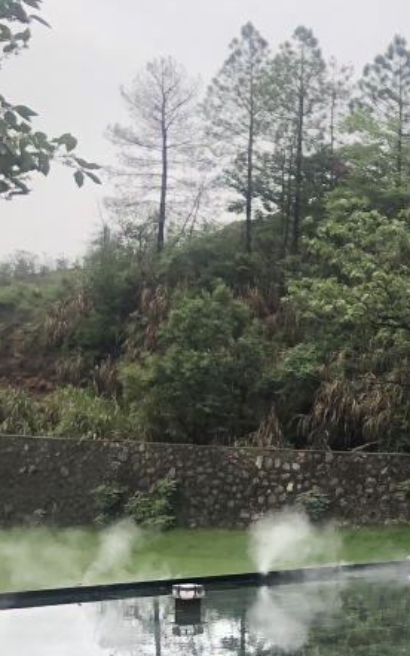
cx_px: 943
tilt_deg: -4.2
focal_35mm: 94
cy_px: 496
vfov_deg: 21.9
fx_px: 1682
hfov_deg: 11.7
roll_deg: -2.0
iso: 20
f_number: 1.8
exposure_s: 1/358
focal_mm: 3.99
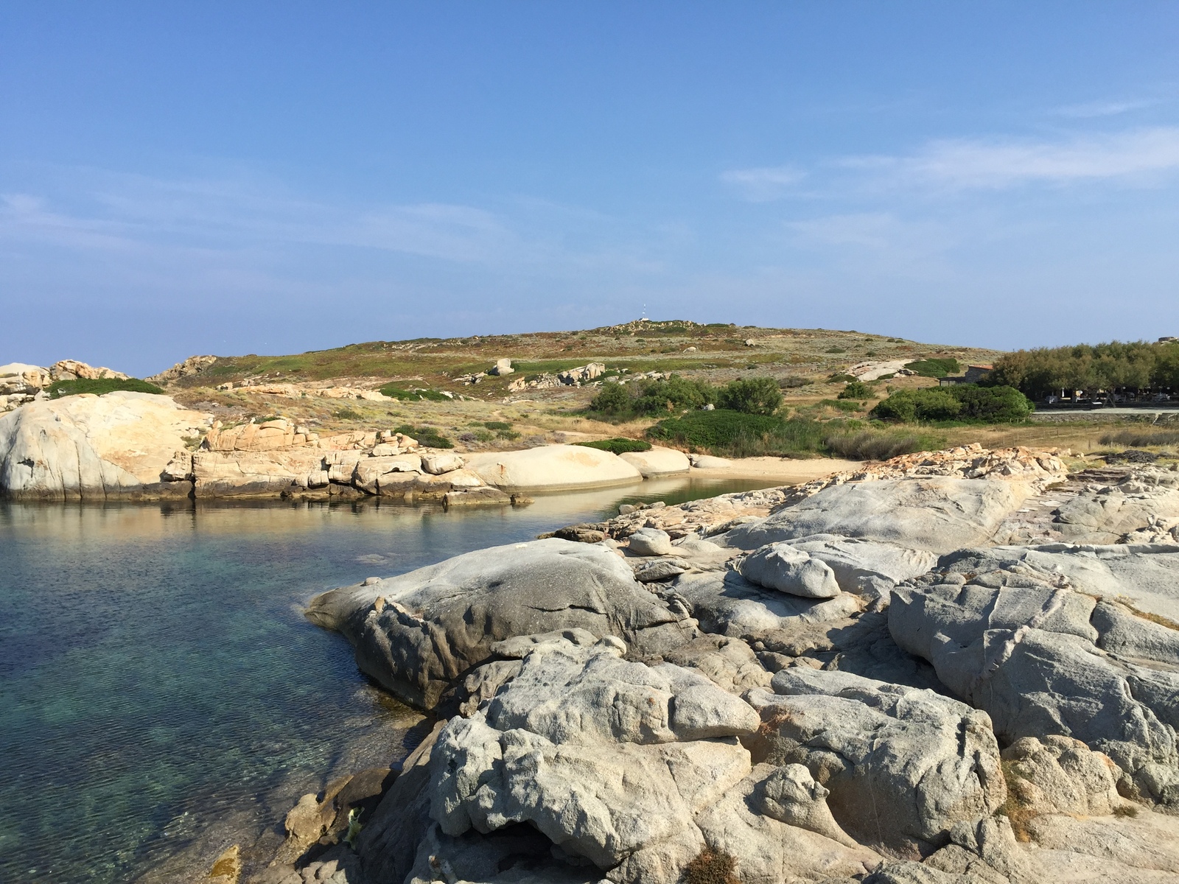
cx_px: 590
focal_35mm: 29
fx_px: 988
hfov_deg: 61.7
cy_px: 442
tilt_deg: -2.0
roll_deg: -1.1
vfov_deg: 48.2
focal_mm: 4.15
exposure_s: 1/1980
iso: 32
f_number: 2.2
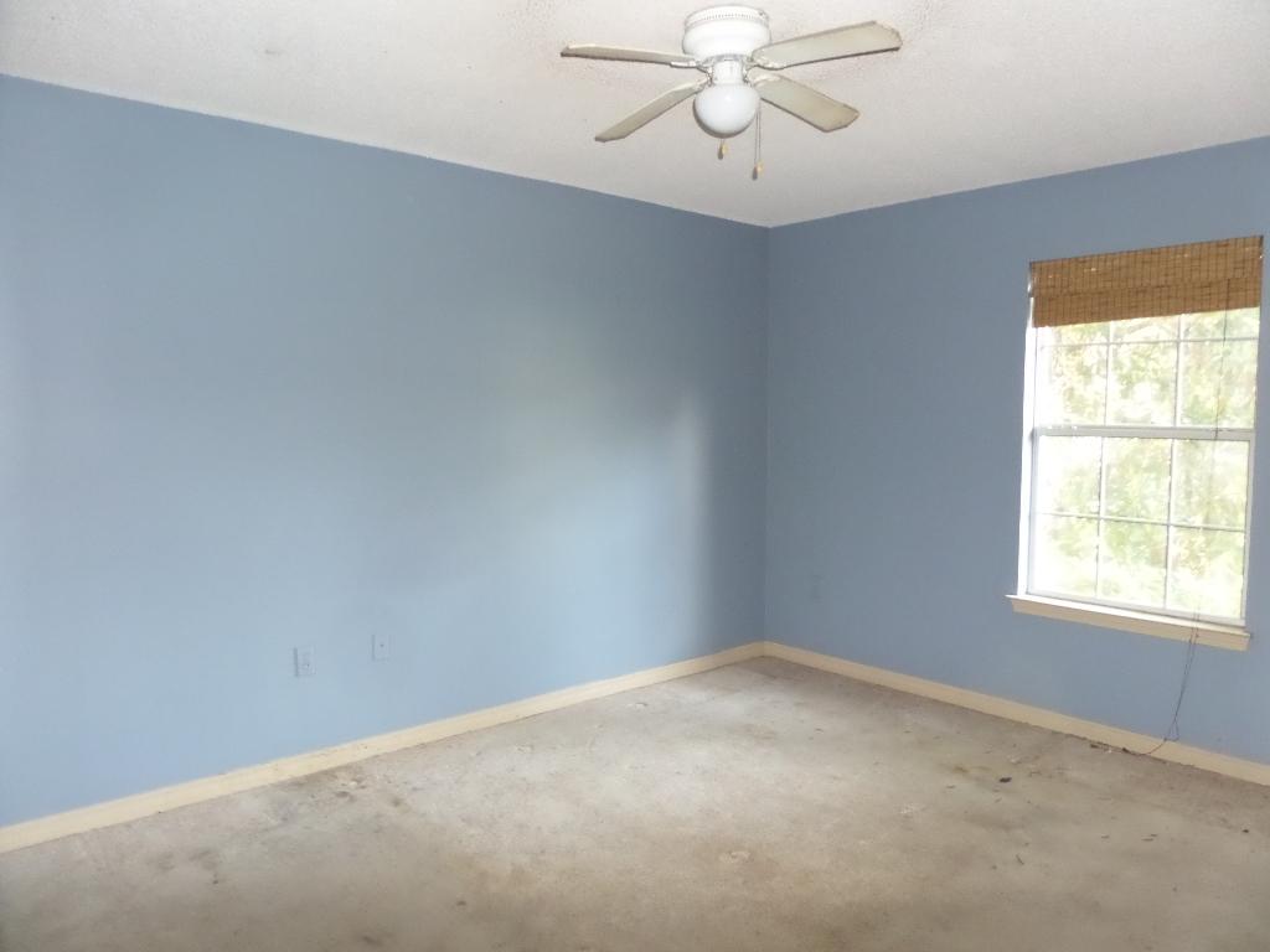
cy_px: 476
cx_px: 635
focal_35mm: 24
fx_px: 881
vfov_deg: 56.8
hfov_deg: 71.6
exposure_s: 1/15
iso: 640
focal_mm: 4
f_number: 3.2
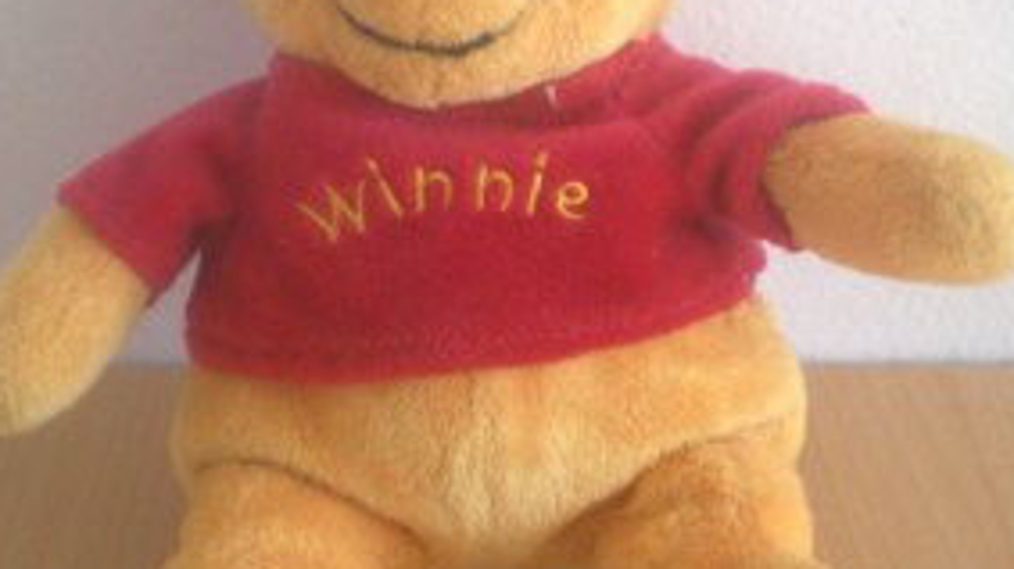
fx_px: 2043
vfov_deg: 15.8
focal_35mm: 76
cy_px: 197
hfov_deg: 27.9
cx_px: 520
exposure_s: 1/61
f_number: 3.1
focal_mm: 6.3
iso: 161
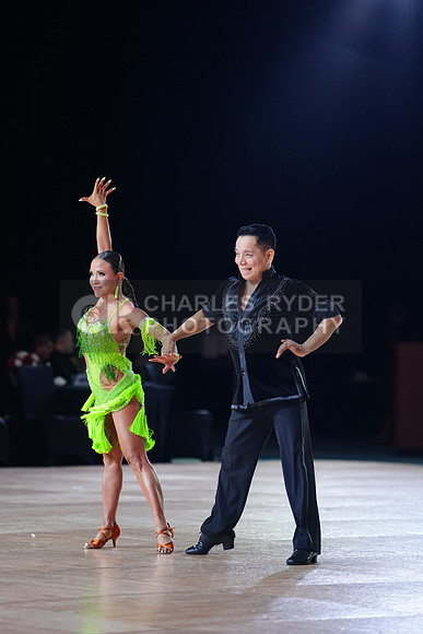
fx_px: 2730
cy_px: 317
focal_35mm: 155
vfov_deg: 13.2
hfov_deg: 8.9
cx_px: 212
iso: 800
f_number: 2.8
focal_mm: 155
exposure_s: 1/500
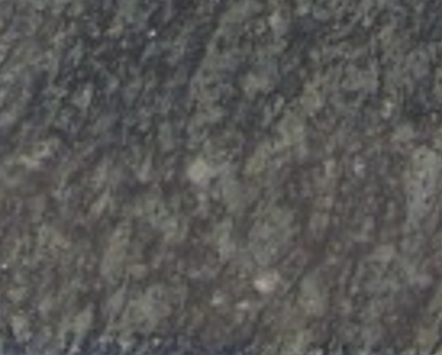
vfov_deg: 6.8
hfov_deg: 8.9
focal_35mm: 216
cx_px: 161
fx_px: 2830
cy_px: -481
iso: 80
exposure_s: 1/800
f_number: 2.8
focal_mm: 6.3
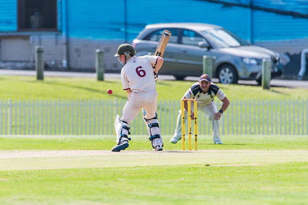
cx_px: 122
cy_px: 101
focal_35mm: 724
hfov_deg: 2.8
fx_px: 6195
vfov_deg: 1.9
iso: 640
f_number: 6.3
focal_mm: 600
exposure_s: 1/2000
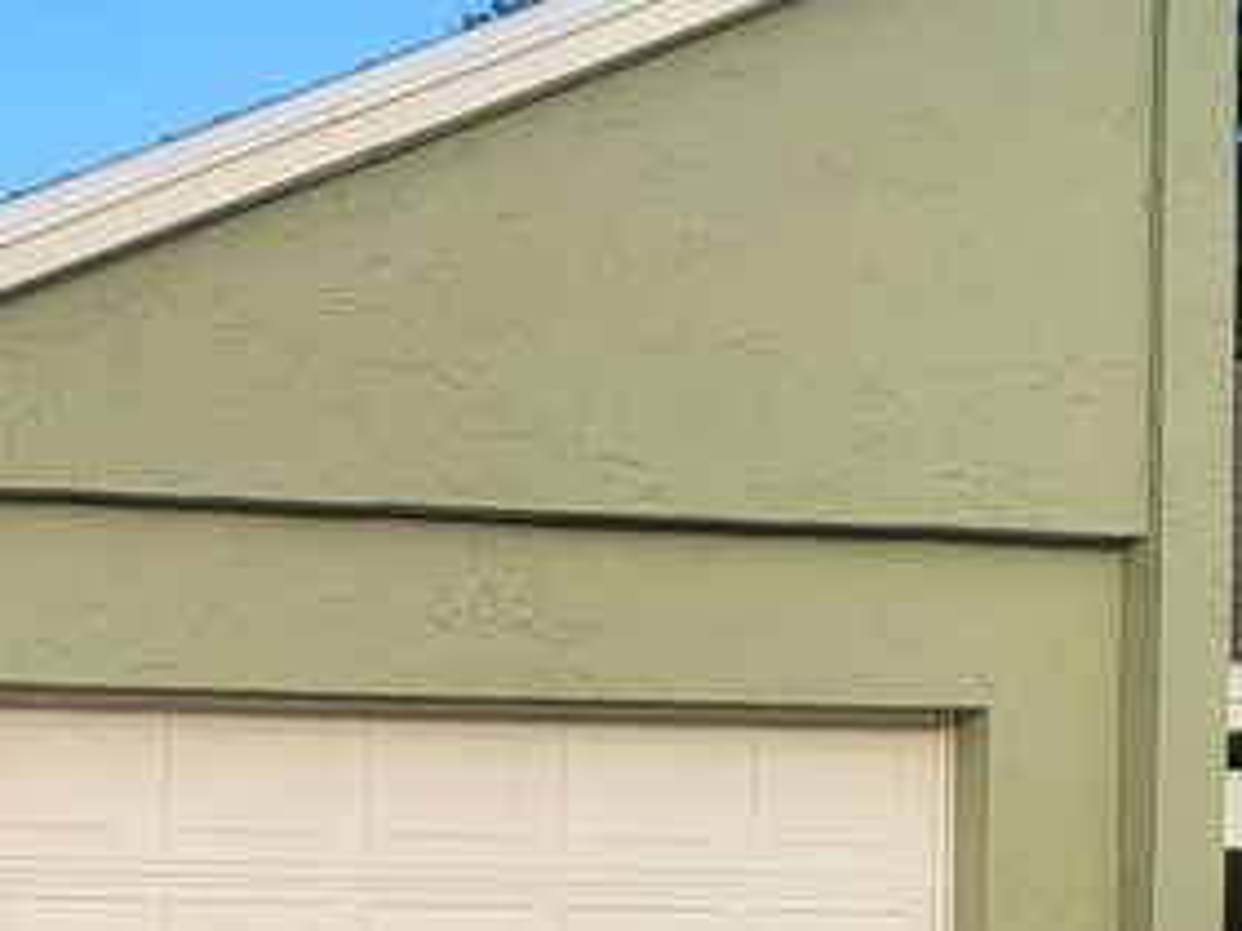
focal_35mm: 95
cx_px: 284
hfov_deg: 20.5
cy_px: 922
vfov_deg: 15.3
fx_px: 3409
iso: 40
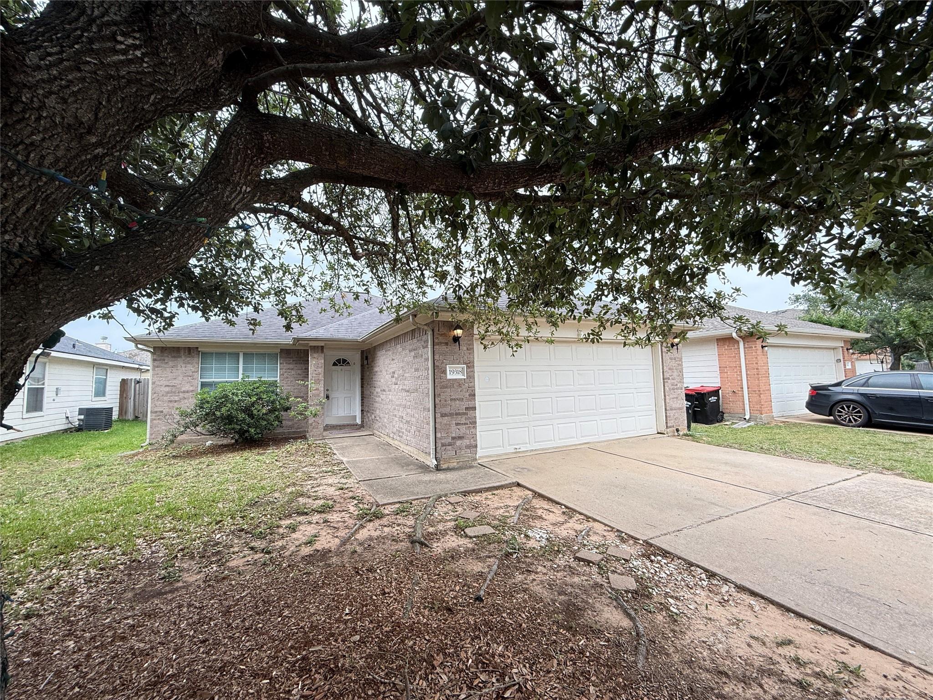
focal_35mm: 14
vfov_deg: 85.7
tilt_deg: +5.5
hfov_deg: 102.1
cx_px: 466
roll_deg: +1.7
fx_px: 377
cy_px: 350
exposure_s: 1/257
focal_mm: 2.22
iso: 64
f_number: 2.2
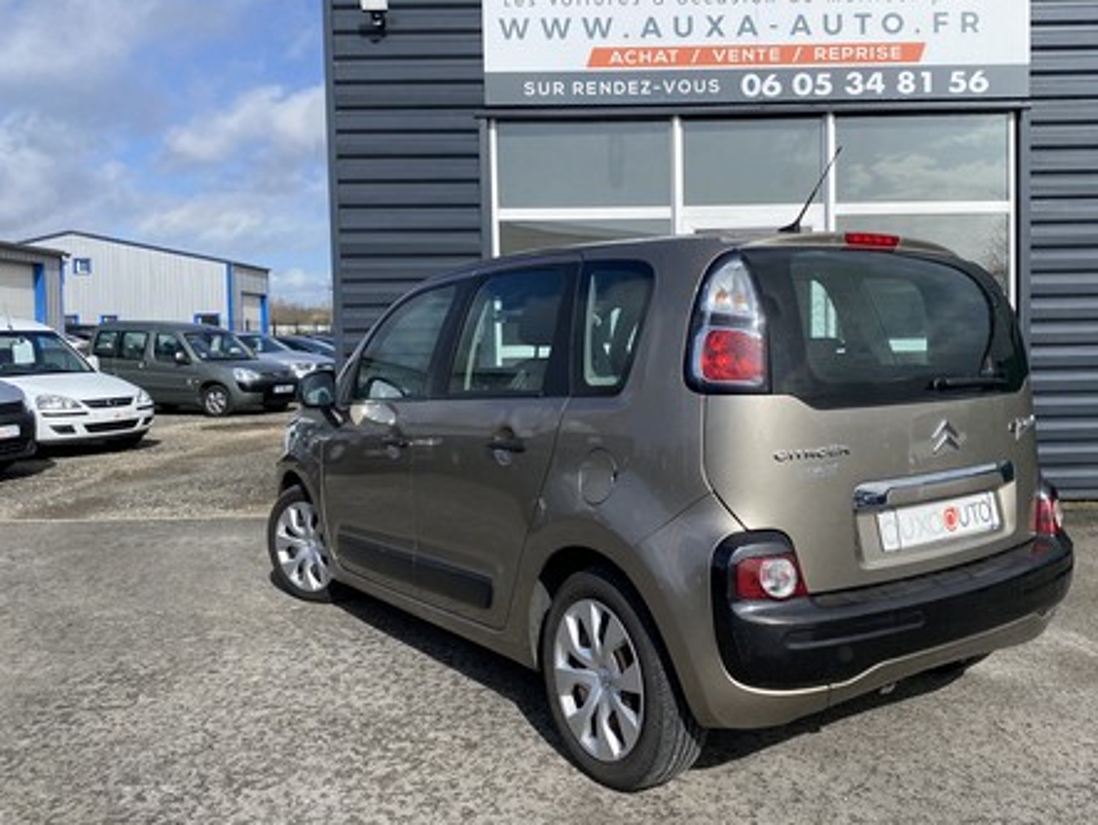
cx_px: 628
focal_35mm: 30
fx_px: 952
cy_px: 369
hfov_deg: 59.7
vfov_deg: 46.8
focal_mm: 4.25
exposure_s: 1/3984
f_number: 1.8
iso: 32
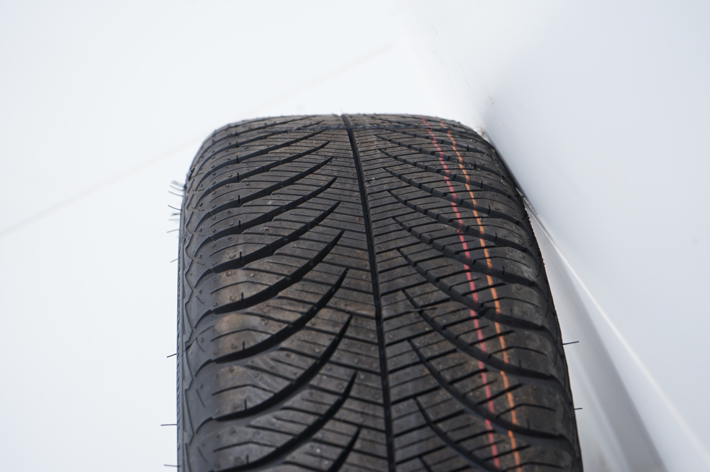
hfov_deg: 28.9
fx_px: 1379
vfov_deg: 19.4
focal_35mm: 70
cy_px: 236
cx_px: 355
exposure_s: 1/100
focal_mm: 70
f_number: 7.1
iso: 250
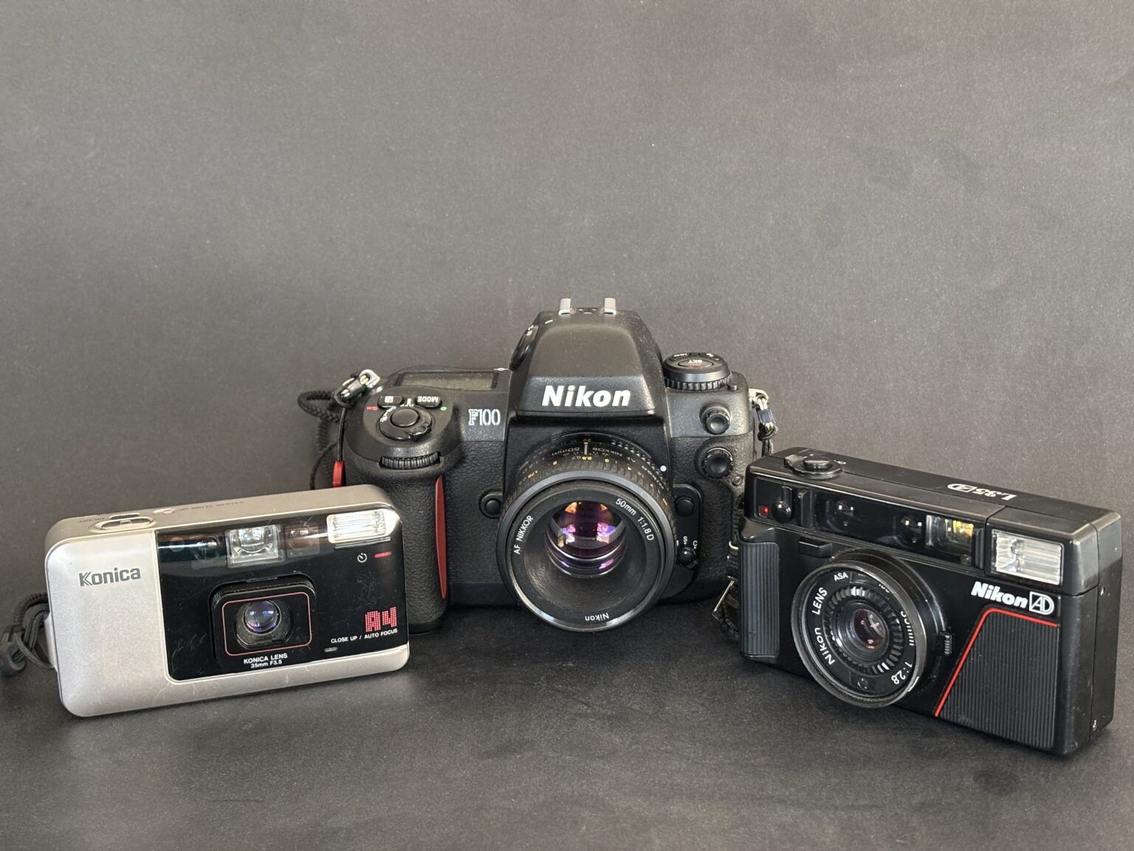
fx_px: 1703
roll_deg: +1.8
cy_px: 426
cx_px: 567
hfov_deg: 36.8
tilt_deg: -17.0
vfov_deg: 28.0
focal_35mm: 52
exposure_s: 1/40
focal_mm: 5.96
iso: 250
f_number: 1.6
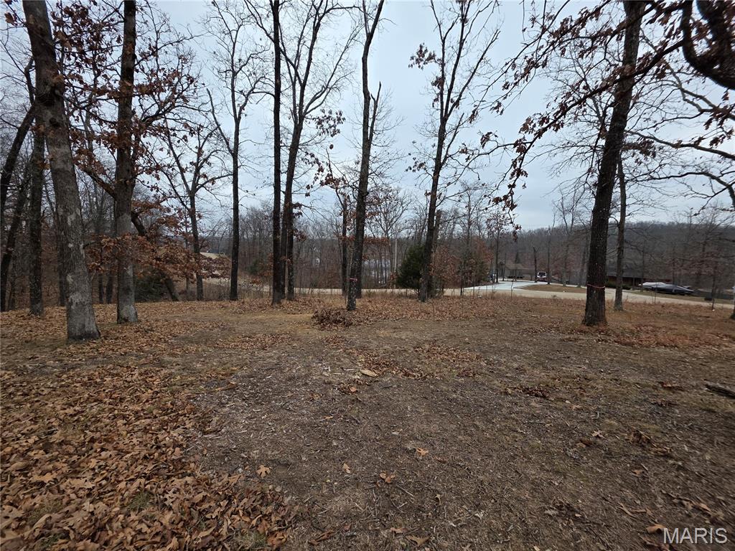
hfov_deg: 106.2
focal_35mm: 13
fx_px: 276
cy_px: 276
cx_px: 368
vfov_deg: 89.9
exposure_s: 1/504
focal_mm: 2.2
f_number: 1.9
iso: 40
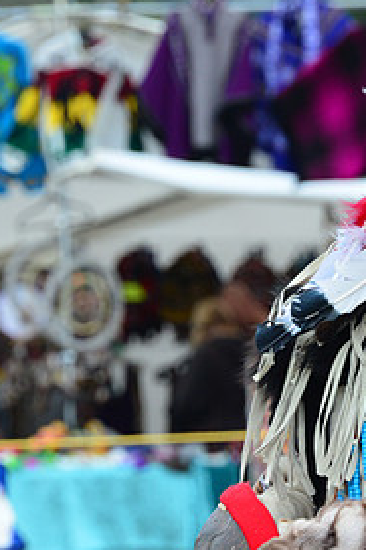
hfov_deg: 2.2
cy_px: 372
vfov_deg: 3.3
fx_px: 9573
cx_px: 306
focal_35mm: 627
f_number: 13
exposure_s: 1/640
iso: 1600
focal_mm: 300
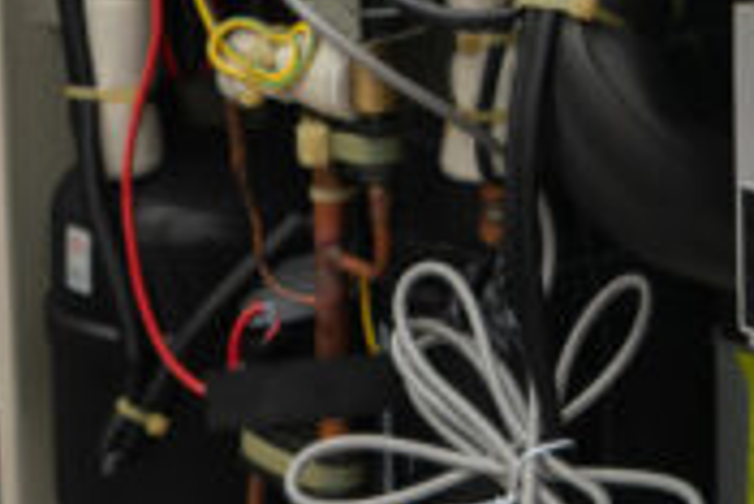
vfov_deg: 6.9
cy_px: -114
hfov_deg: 10.3
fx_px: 4171
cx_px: 659
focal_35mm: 199
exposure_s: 1/100
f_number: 4
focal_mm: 34
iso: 100
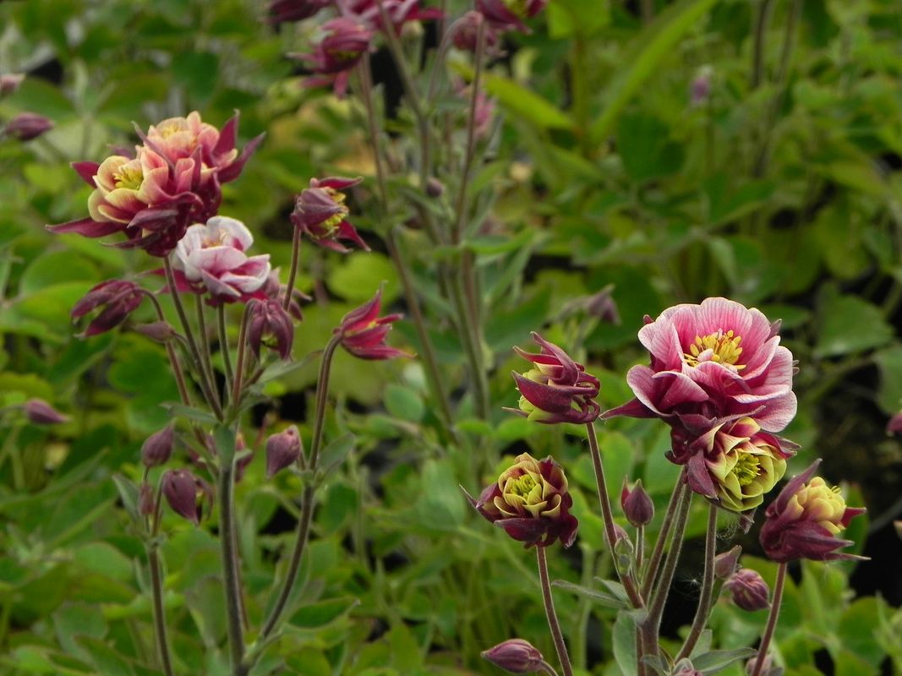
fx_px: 4221
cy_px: 338
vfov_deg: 9.2
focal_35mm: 162
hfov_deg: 12.2
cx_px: 451
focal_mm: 28.8
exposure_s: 1/400
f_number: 5
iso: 160
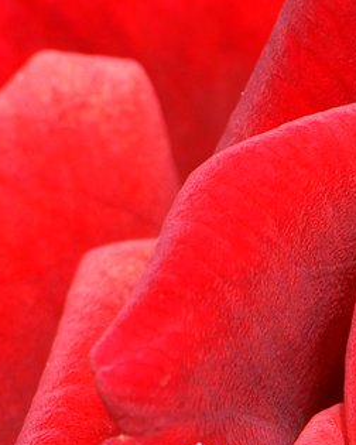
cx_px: 633
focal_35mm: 458
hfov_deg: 3.4
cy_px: 470
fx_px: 6032
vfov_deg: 4.2
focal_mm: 100
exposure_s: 1/25
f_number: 9
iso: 100
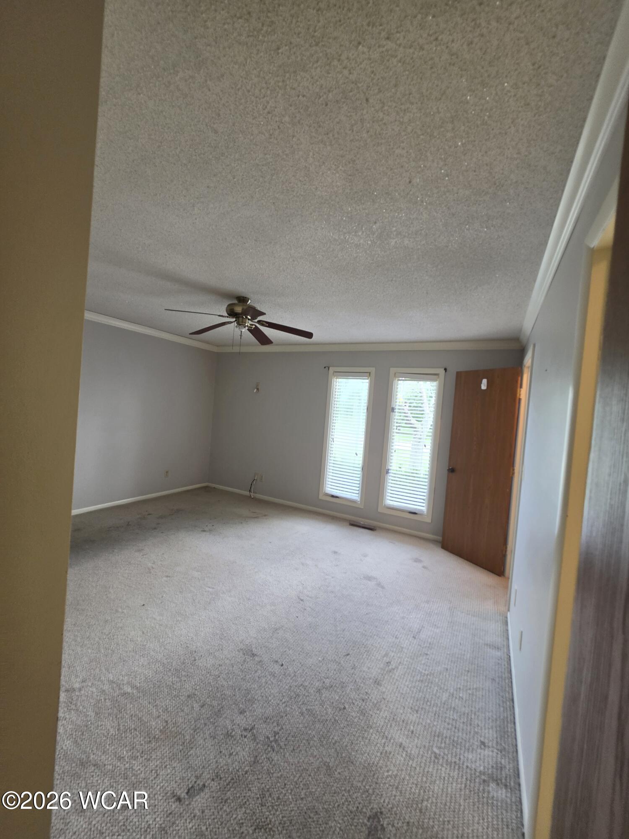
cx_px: 314
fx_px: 315
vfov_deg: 106.2
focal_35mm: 13
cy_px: 420
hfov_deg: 89.9
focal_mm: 2.2
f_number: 1.9
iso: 160
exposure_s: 1/60.2
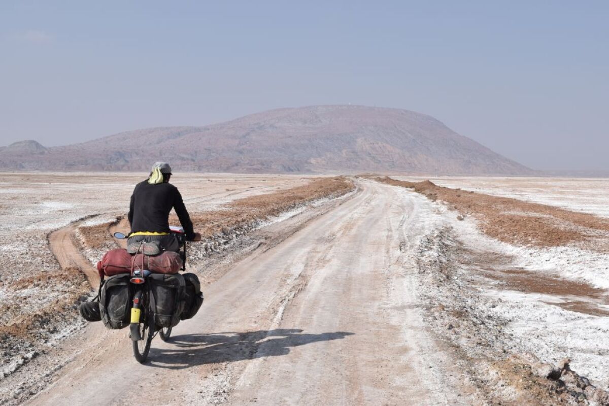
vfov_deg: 26.5
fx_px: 863
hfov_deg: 38.9
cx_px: 304
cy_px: 203
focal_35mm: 51
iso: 200
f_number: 11
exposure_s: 1/400
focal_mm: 34
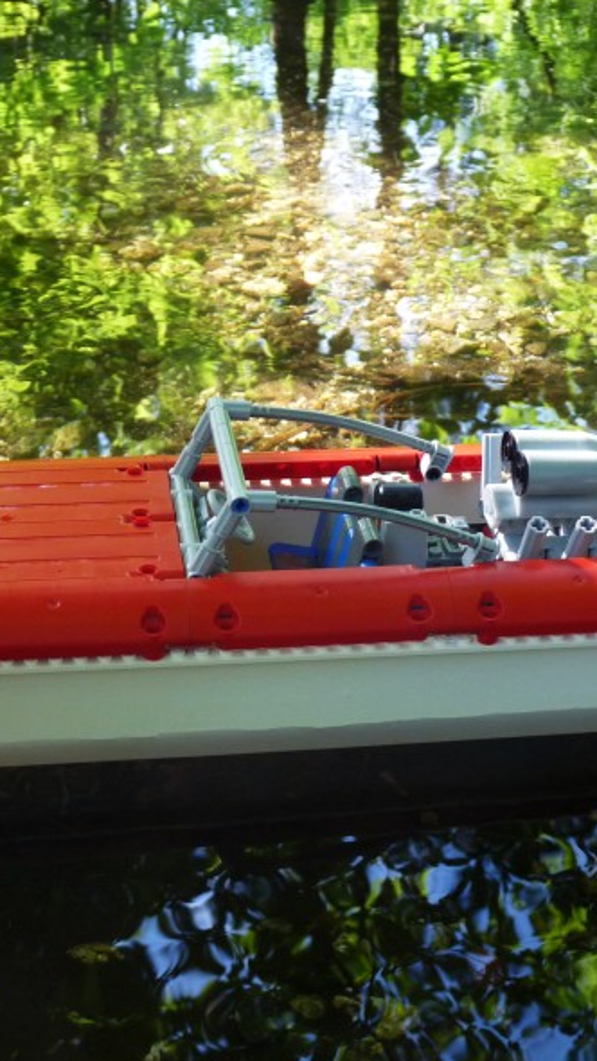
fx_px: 1744
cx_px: 239
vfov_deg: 33.8
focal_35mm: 62
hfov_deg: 19.4
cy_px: 534
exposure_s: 1/100
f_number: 3
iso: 200
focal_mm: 7.4
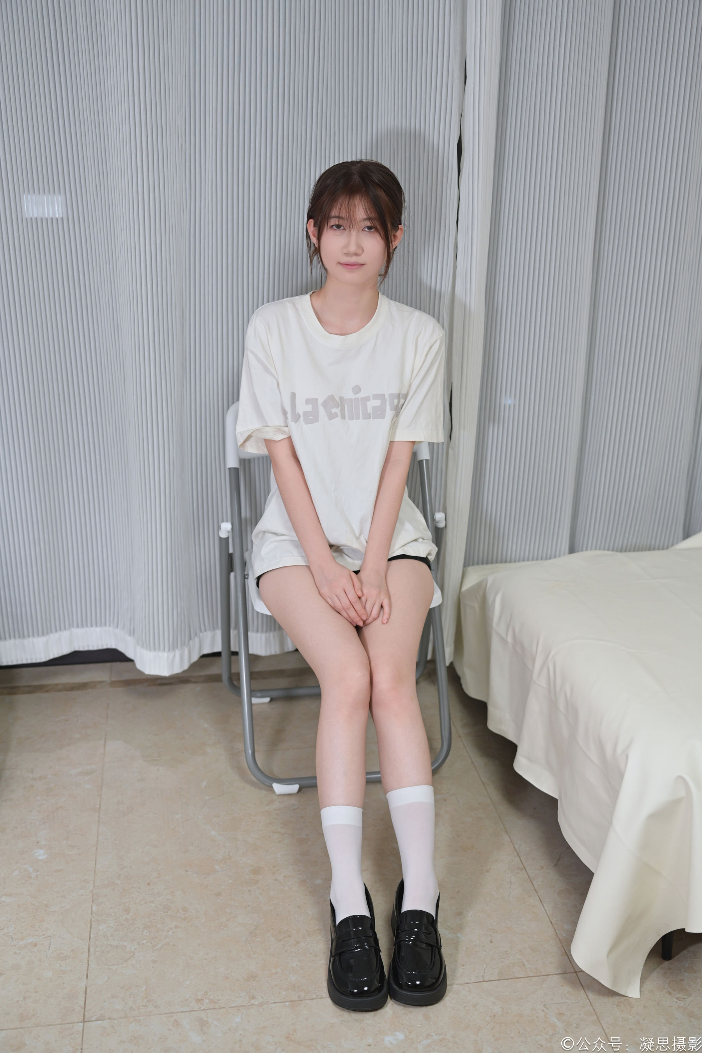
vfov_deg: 48.5
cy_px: 526
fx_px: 1170
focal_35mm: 40
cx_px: 351
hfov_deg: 33.4
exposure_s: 1/100
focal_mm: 40
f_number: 2.8
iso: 1000
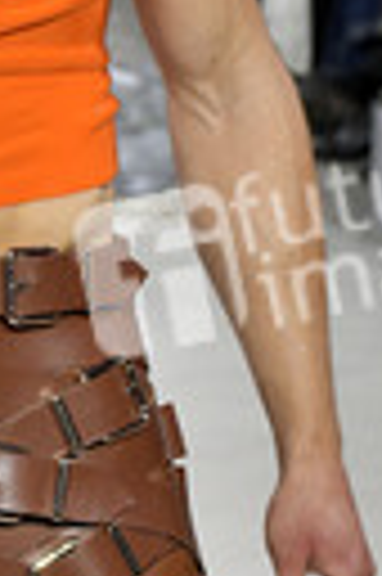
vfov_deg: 6.4
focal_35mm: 322
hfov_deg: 4.2
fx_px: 5139
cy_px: 27
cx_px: -103
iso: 2500
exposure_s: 1/320
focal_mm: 86
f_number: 6.3
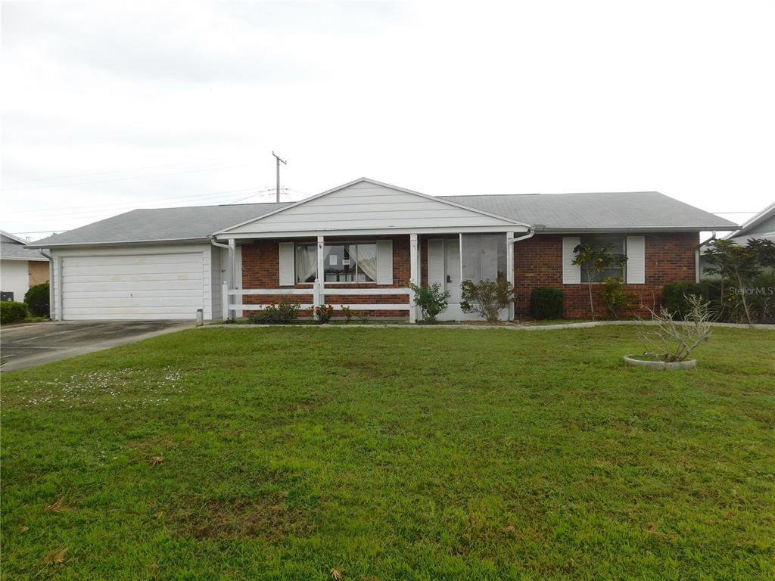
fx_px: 515
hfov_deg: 73.9
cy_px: 290
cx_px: 388
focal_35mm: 23
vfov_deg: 58.9
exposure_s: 1/320
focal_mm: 4
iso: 125
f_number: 3
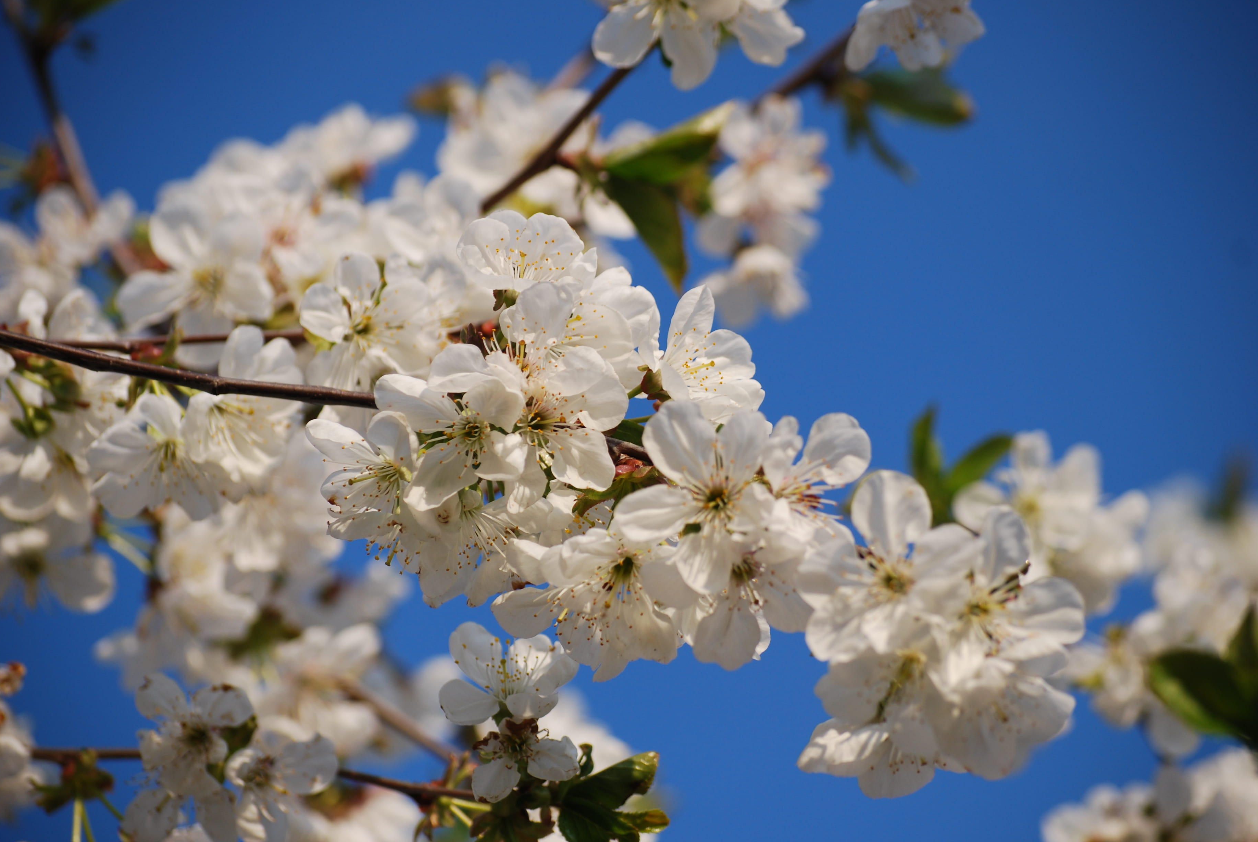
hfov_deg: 15.1
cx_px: 647
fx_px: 4758
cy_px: 431
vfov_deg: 10.1
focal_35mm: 136
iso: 110
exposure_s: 1/500
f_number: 5.6
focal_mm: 86
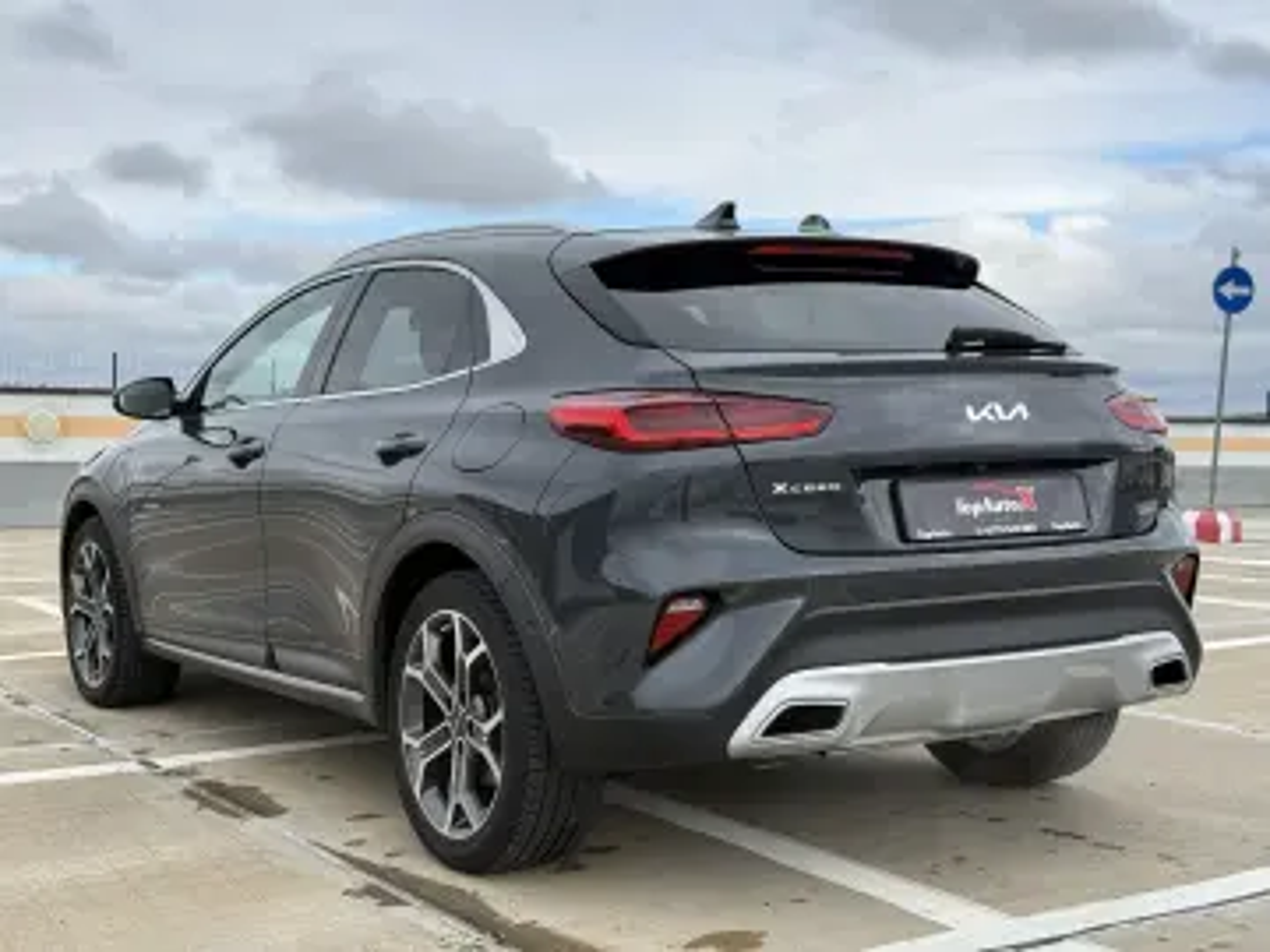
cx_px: 635
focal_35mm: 48
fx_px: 1761
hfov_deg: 39.7
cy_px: 476
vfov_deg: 30.3
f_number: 1.78
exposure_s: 1/2273
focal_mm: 6.76
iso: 100
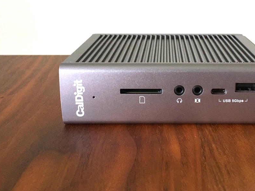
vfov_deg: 32.4
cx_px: 169
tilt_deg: -14.5
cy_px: 54
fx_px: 324
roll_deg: -1.3
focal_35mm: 44
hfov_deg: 42.4
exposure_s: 1/30
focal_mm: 4.15
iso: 160
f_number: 2.2
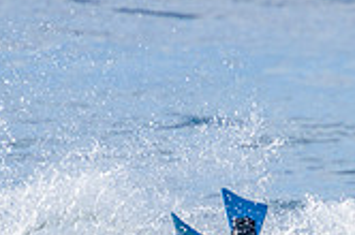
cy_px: 294
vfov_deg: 0.5
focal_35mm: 2803
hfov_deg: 0.7
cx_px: 242
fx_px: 27587
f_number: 11
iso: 900
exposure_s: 1/2000
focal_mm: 800
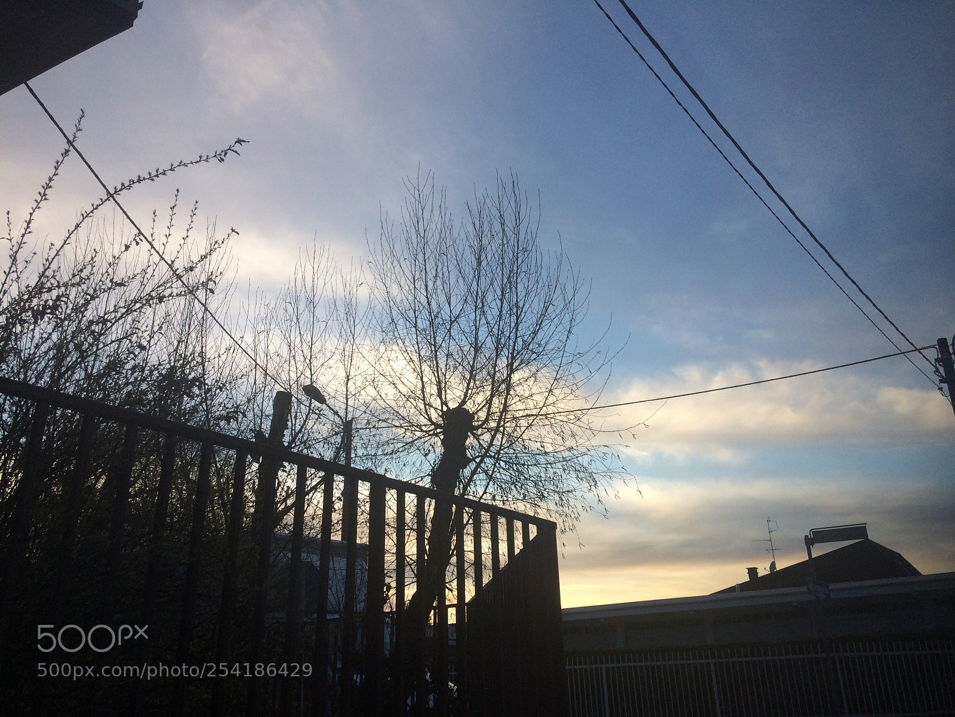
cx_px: 478
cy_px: 358
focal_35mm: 29
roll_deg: +2.6
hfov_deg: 61.7
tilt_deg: +21.3
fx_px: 800
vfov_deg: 48.2
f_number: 2.2
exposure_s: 1/252
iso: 32
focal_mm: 4.15
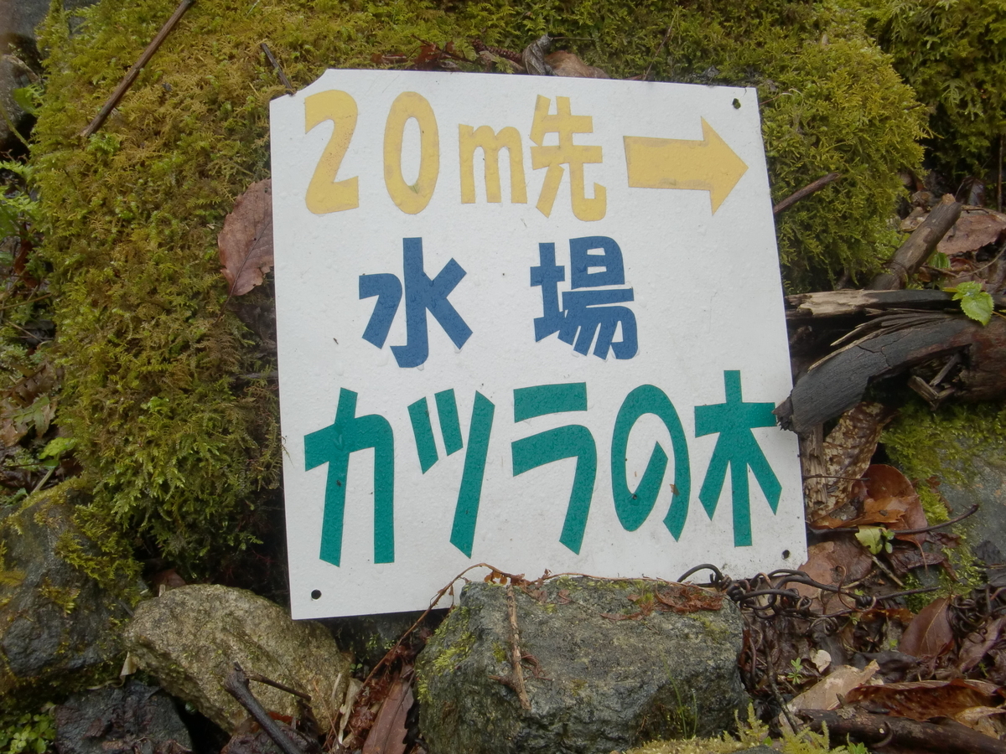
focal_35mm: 38
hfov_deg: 49.0
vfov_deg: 37.7
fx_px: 1104
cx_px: 503
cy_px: 377
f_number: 3.9
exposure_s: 1/250
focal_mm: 6.66
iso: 64
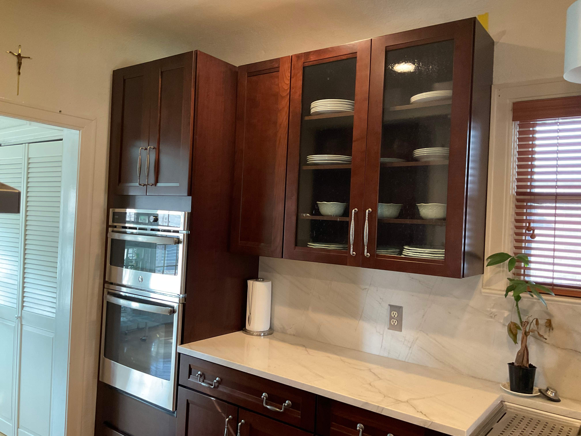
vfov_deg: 48.2
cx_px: 290
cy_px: 218
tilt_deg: +0.4
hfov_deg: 61.7
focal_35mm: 29
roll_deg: -2.4
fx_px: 487
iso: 200
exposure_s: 1/40
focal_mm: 3
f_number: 1.8
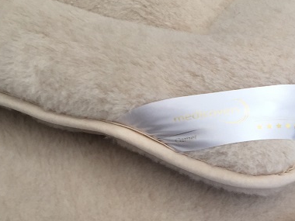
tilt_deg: -46.6
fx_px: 520
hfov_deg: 30.4
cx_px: 262
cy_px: 193
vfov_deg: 23.5
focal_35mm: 61
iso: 40
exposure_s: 1/50
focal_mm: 4.15
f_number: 2.2
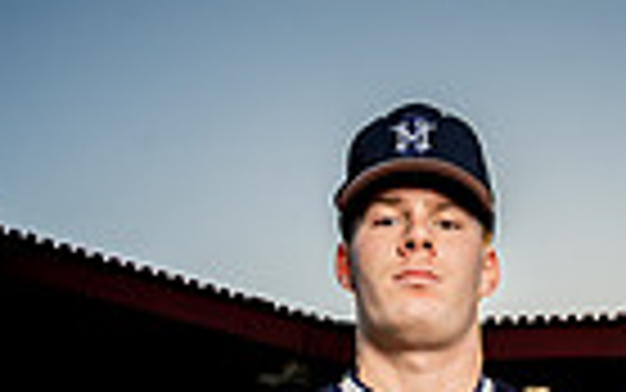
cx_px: 428
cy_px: 987
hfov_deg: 20.9
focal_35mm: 99
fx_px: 1690
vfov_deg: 10.9
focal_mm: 30
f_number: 8
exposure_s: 1/250
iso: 125
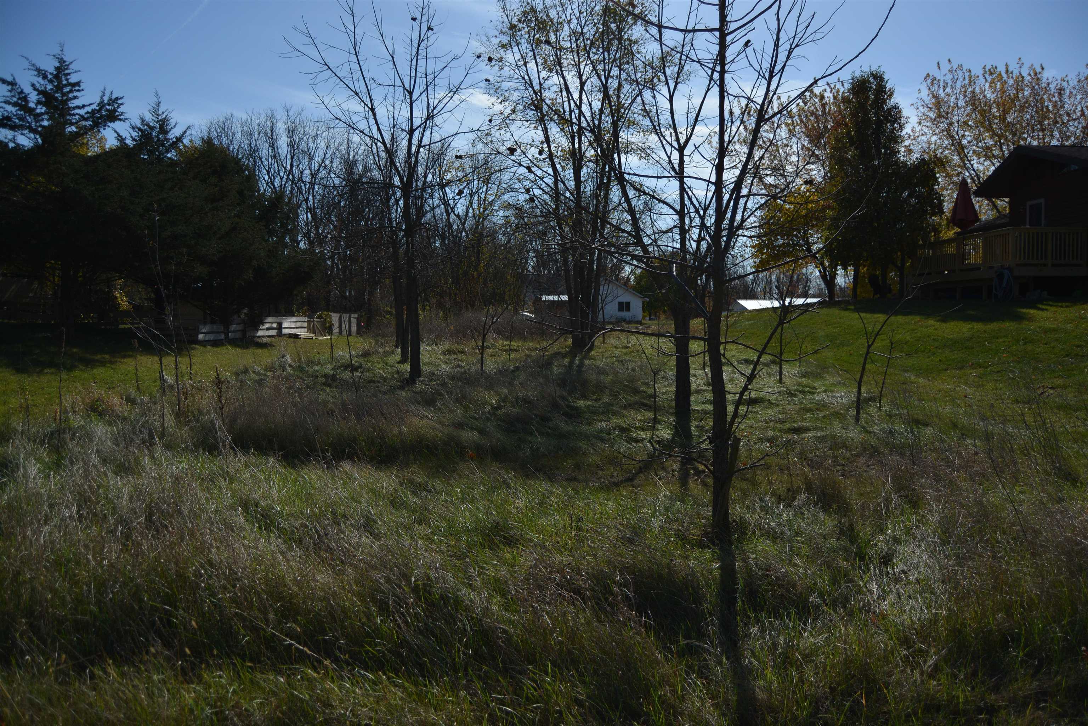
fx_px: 816
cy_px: 363
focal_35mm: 27
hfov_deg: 67.4
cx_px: 544
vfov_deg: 47.9
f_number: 3.5
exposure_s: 1/4000
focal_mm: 18
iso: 100
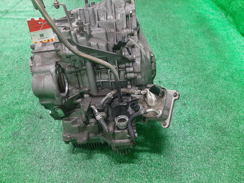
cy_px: 92
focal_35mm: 26
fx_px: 183
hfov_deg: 67.3
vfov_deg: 53.1
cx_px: 122
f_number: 1.7
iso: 204
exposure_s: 1/50
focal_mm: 3.93
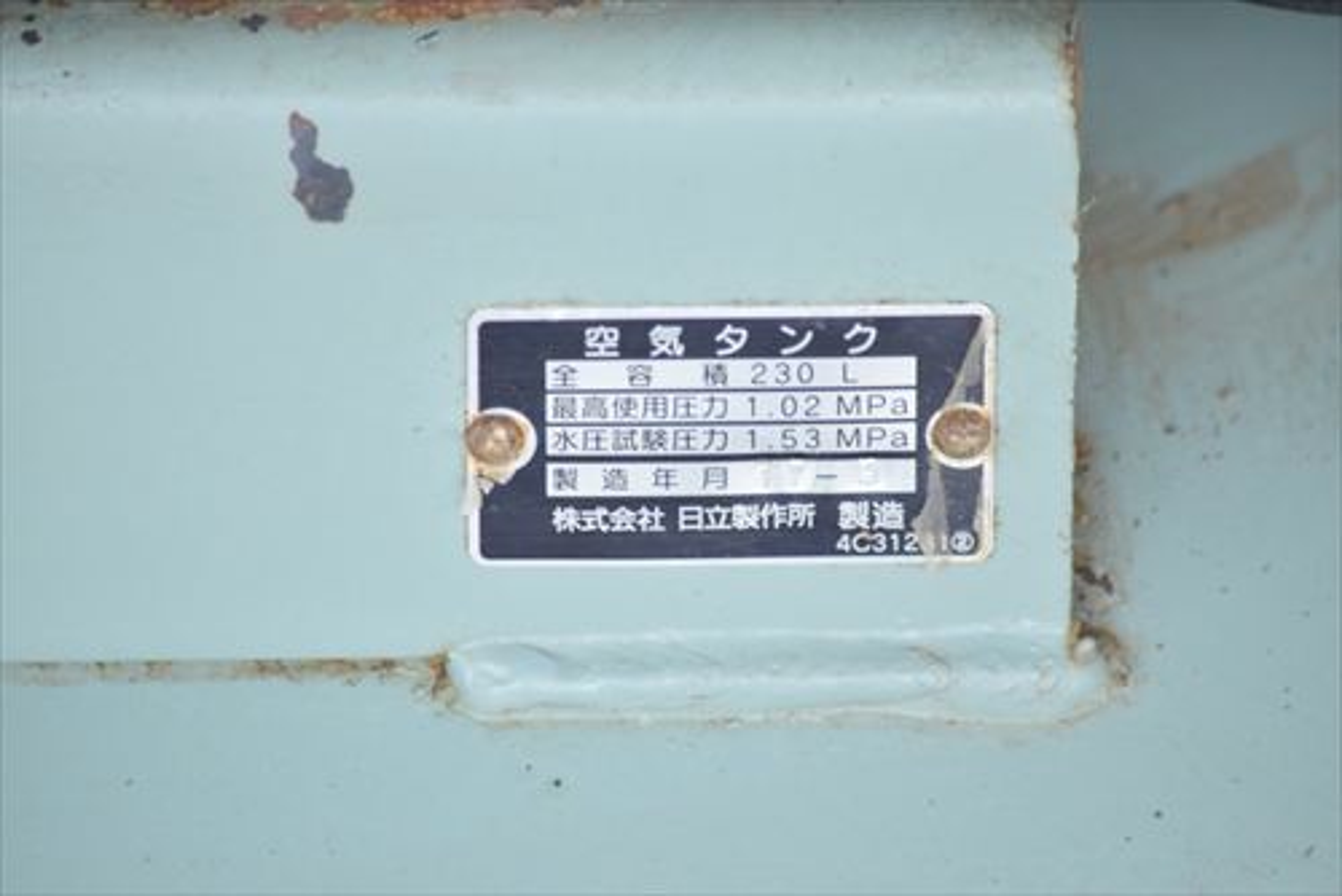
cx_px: 671
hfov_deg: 4.6
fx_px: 16784
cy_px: 448
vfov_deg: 3.1
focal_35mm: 450
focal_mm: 300
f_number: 6.3
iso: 1250
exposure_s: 1/80
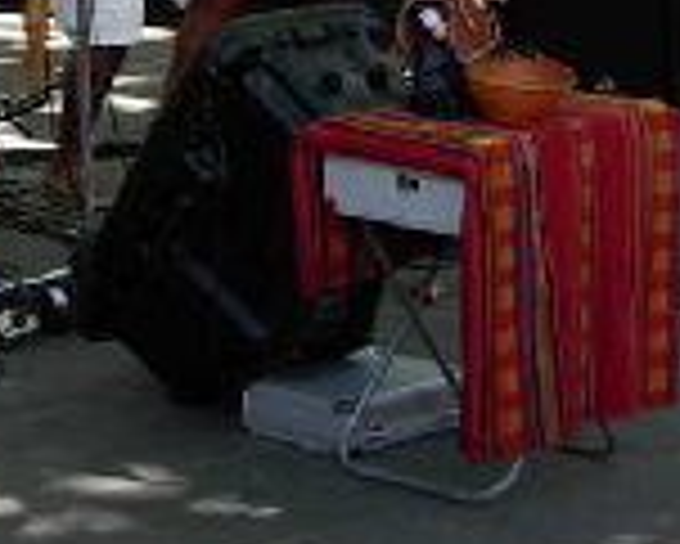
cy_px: -166
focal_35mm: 180
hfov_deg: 10.5
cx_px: -212
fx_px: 3625
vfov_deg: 8.5
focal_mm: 9.5
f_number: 3.3
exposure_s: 1/181
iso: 79
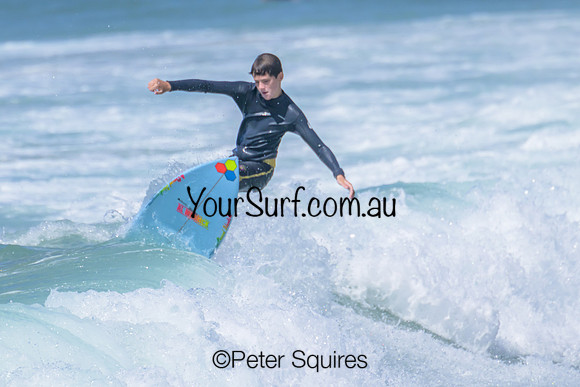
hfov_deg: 1.9
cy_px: 257
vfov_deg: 1.3
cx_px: 244
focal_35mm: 1064
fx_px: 17150
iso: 400
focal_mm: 800
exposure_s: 1/2000
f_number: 11
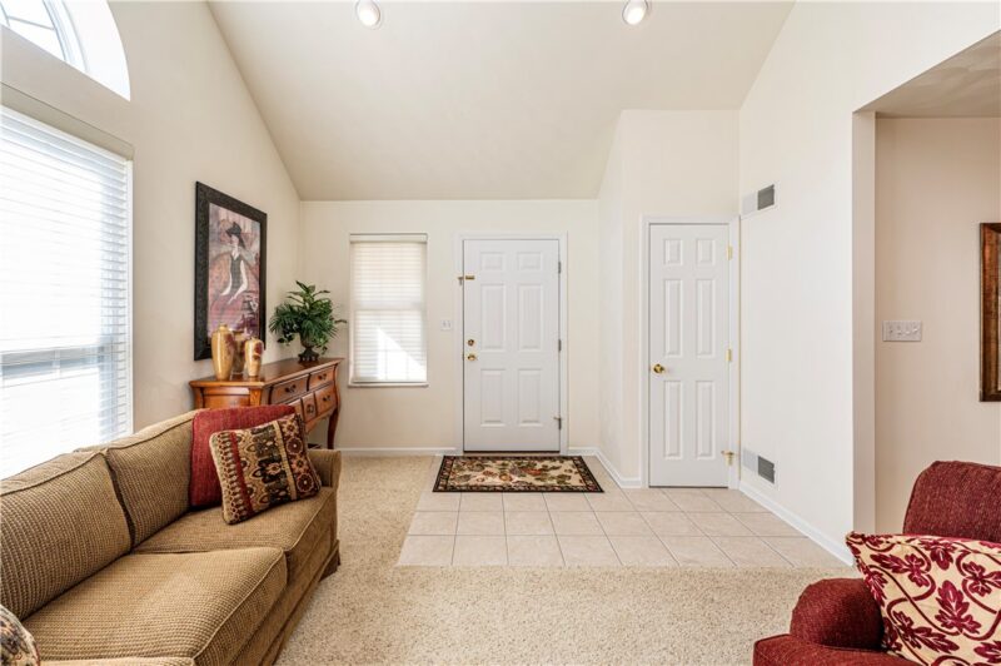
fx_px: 389
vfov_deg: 81.1
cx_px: 500
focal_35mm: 14
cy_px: 333
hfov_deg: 104.3
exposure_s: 1/160
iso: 1000
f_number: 8
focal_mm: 14
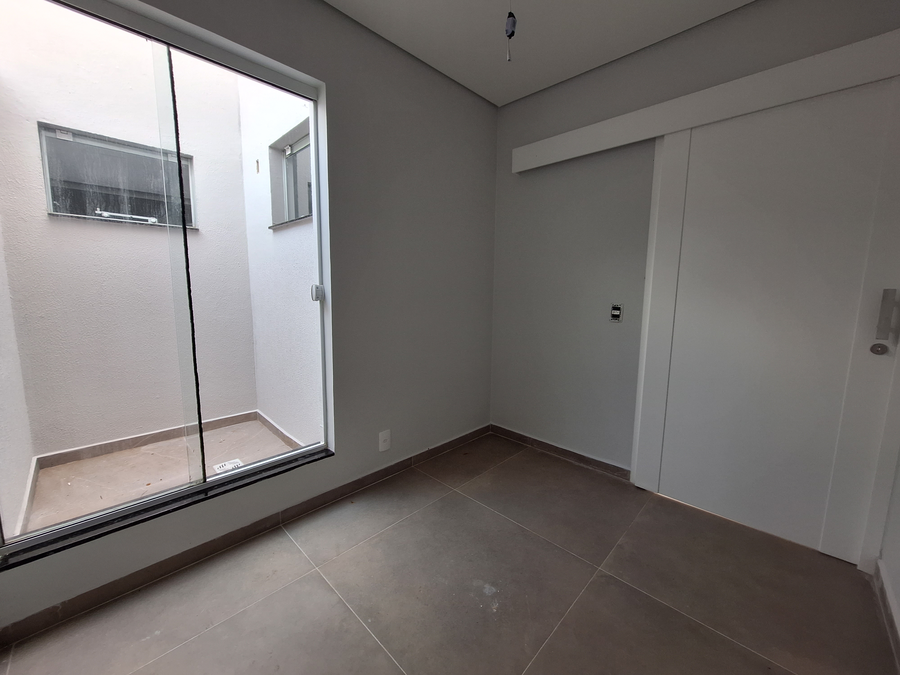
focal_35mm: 13
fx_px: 338
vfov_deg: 89.9
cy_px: 338
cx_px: 450
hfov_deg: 106.2
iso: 50
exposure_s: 1/60
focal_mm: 1.74
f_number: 2.2
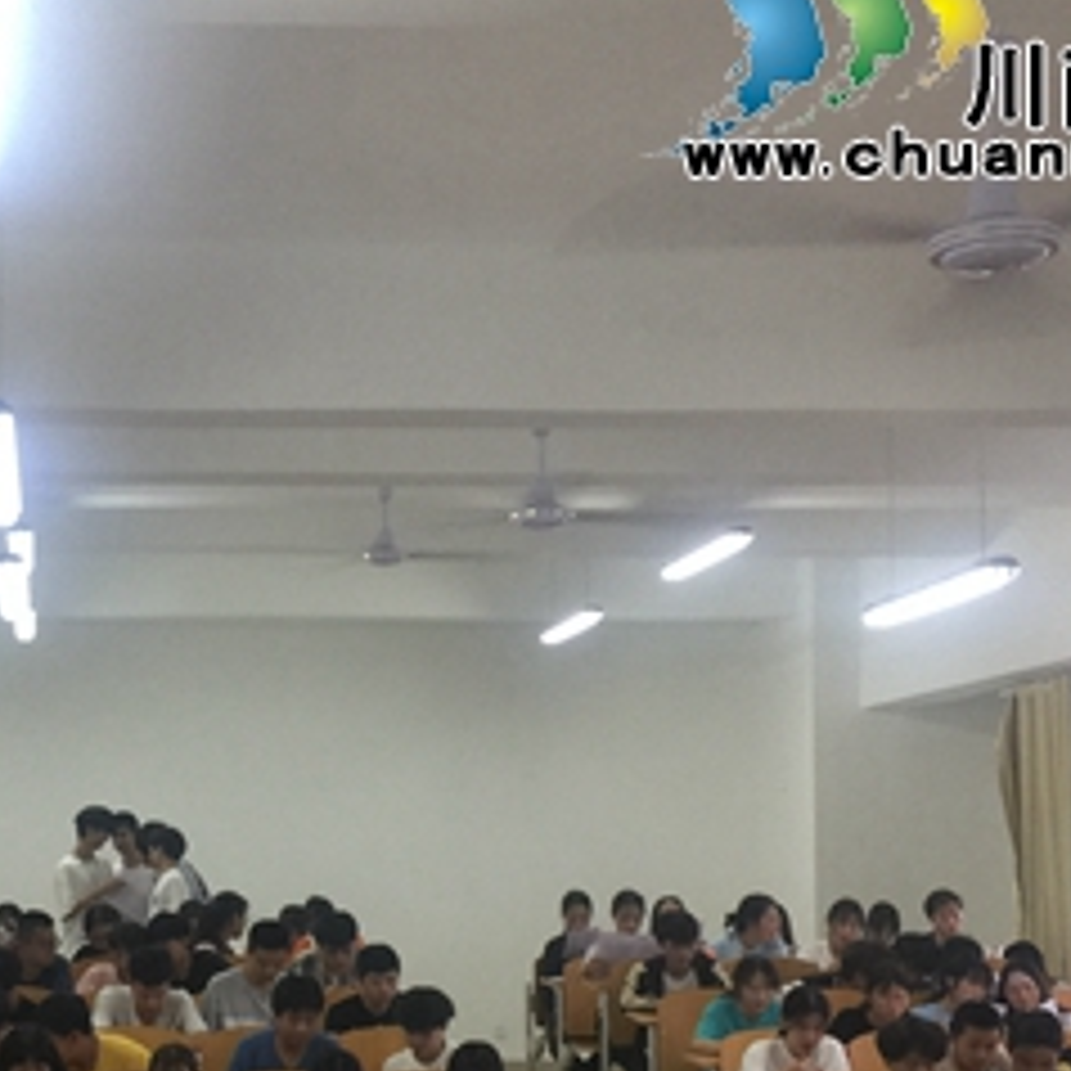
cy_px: 814
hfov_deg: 24.2
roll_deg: -2.4
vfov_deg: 24.7
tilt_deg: +4.0
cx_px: 86
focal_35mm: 69
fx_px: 2415
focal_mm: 4.15
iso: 50
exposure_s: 1/17
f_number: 2.2
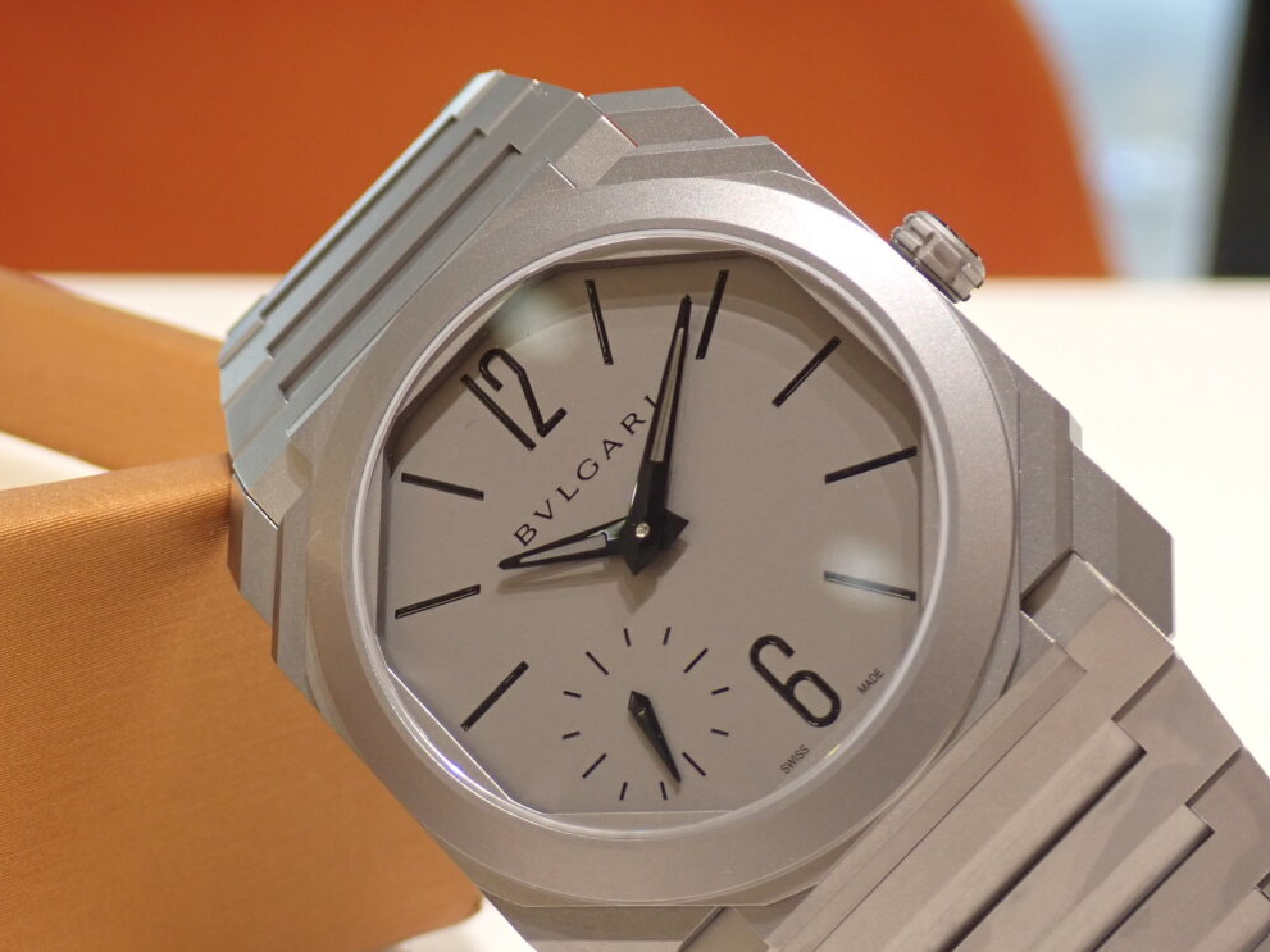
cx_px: 510
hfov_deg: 22.7
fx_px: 3155
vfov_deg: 17.2
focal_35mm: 86
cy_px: 443
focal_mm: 12.73
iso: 320
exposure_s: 1/60
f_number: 3.9
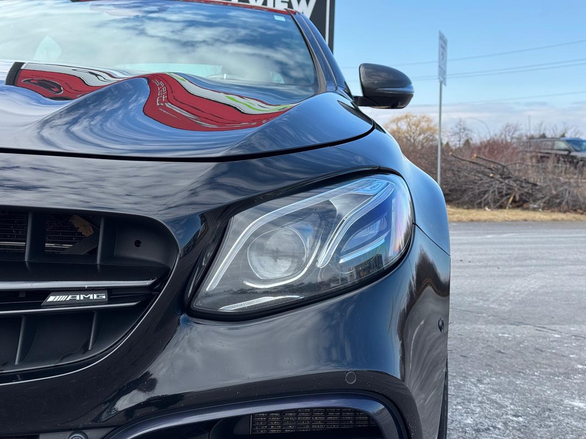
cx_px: 293
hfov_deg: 39.7
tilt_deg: -4.1
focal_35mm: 48
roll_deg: -1.9
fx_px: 813
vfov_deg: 30.3
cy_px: 220
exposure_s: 1/1524
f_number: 1.78
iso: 64
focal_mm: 6.76
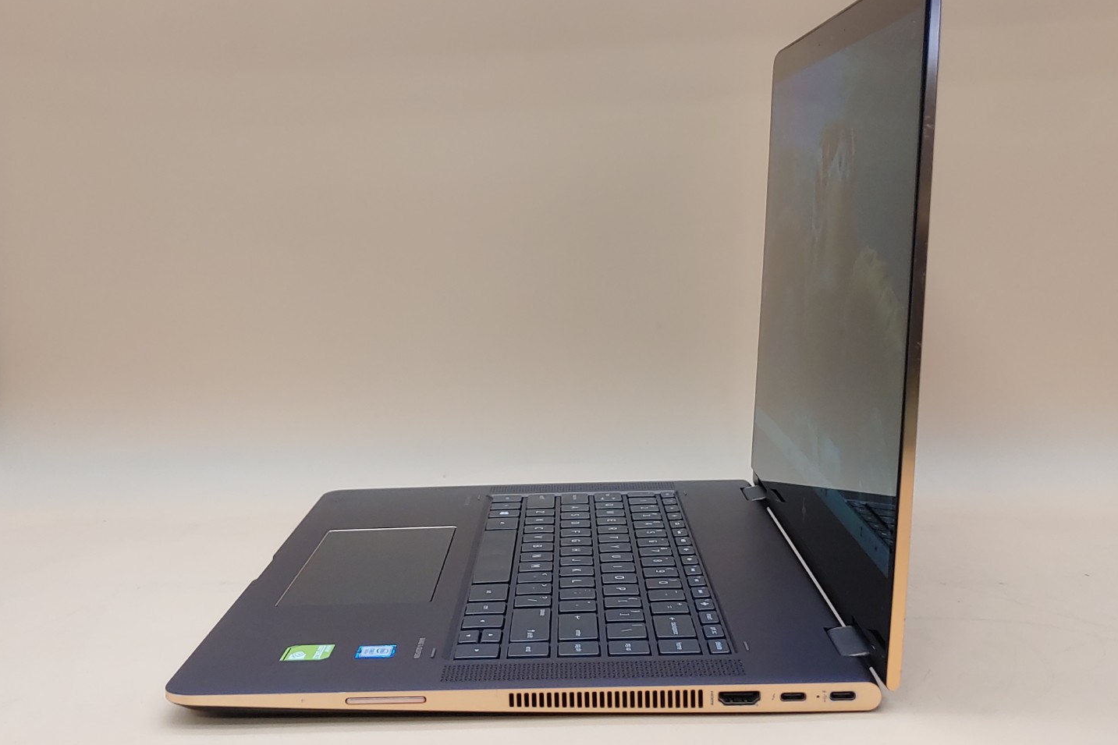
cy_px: 337
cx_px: 558
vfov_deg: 29.2
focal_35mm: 46
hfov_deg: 42.7
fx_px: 1428
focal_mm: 4.36
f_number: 1.8
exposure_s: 1/120
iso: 100
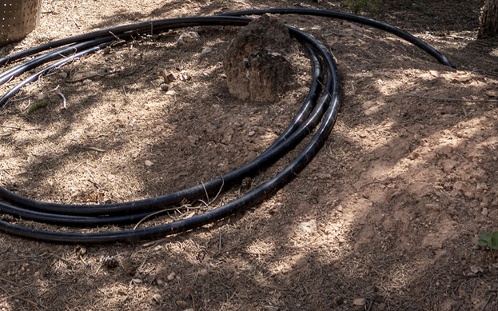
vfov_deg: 18.1
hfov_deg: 31.0
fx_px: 841
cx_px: 19
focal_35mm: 62
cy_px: -185
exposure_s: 1/320
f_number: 8
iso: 320
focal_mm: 18.5
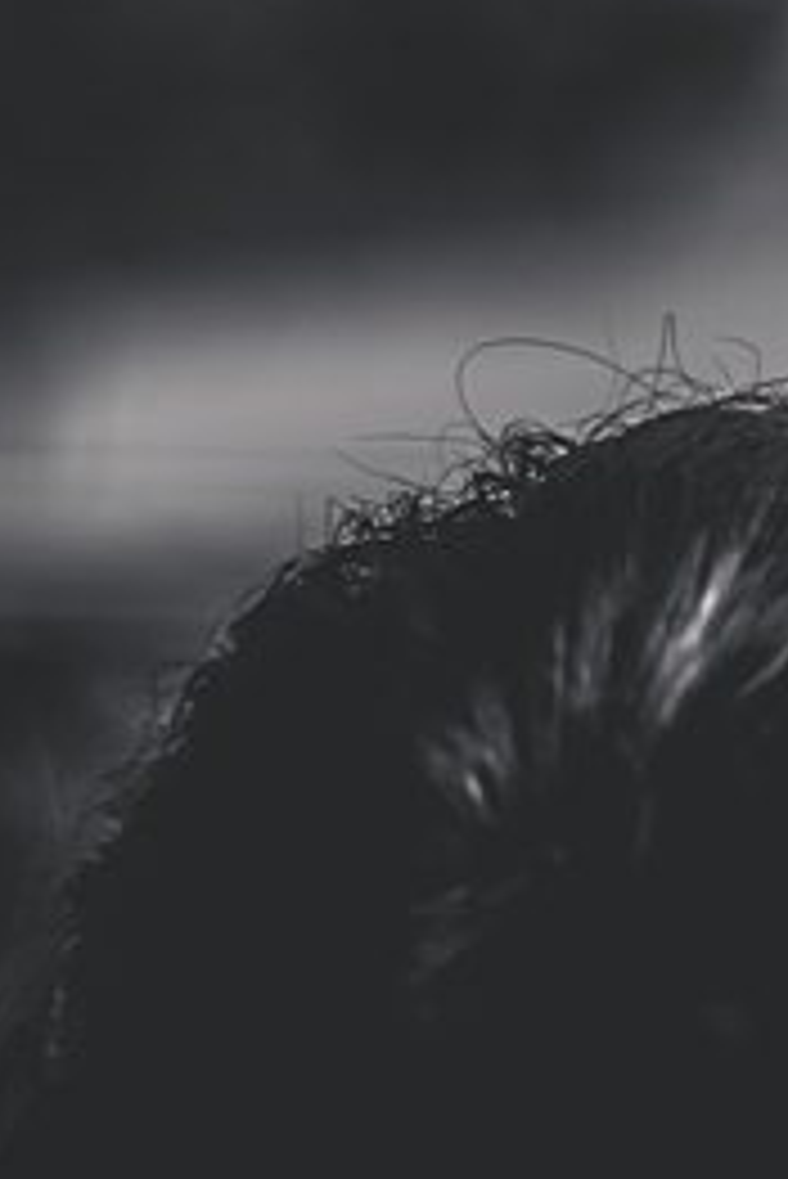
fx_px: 4918
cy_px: 2506
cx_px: 838
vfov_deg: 11.9
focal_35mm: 150
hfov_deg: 9.1
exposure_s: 1/2000
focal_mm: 35
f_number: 1.4
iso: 400
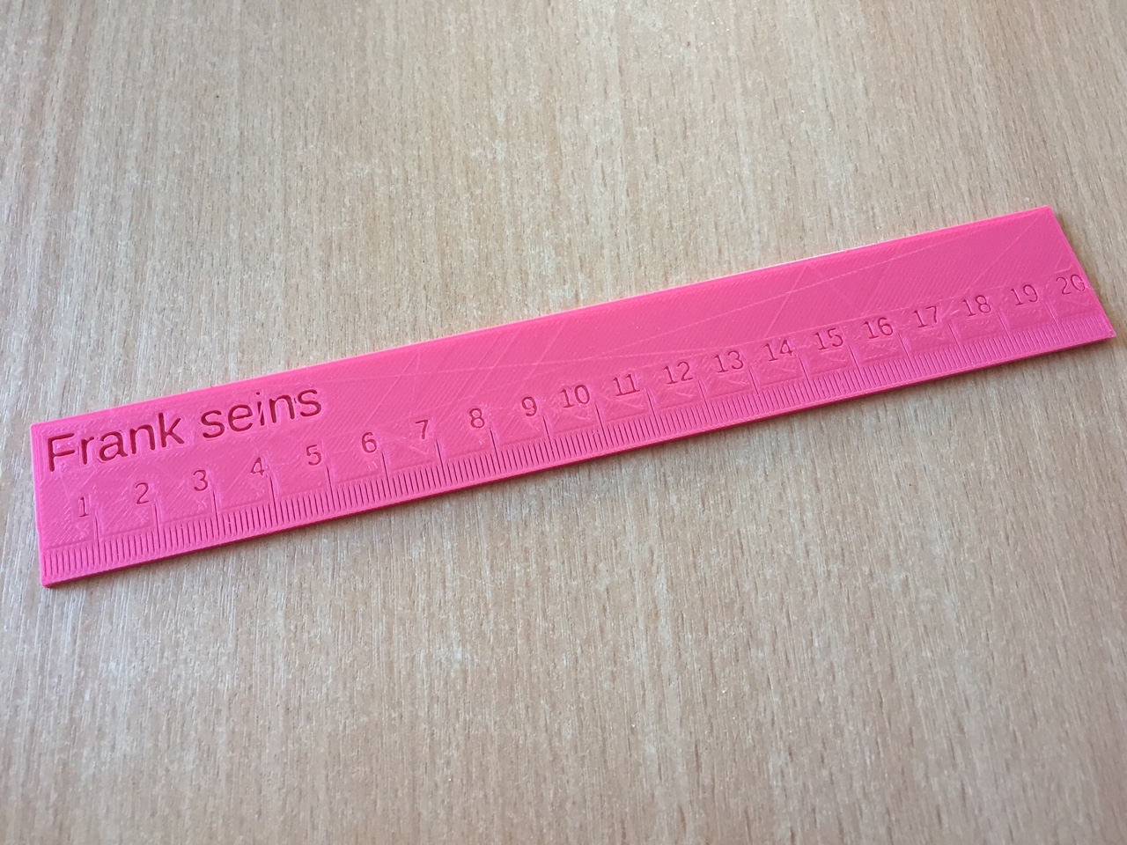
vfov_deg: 48.2
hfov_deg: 61.7
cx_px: 564
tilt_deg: -68.9
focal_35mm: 29
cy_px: 422
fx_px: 944
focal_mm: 4.15
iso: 50
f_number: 2.2
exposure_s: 1/33
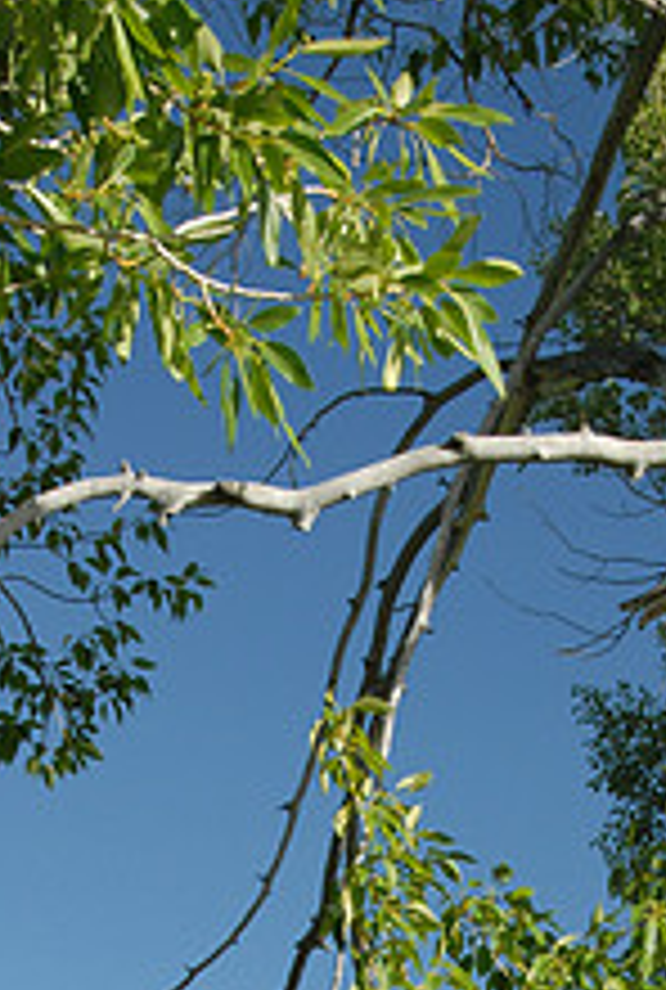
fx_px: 4357
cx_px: 511
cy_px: 1184
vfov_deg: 12.7
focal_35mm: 158
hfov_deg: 8.7
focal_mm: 40
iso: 250
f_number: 16
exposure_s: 1/40
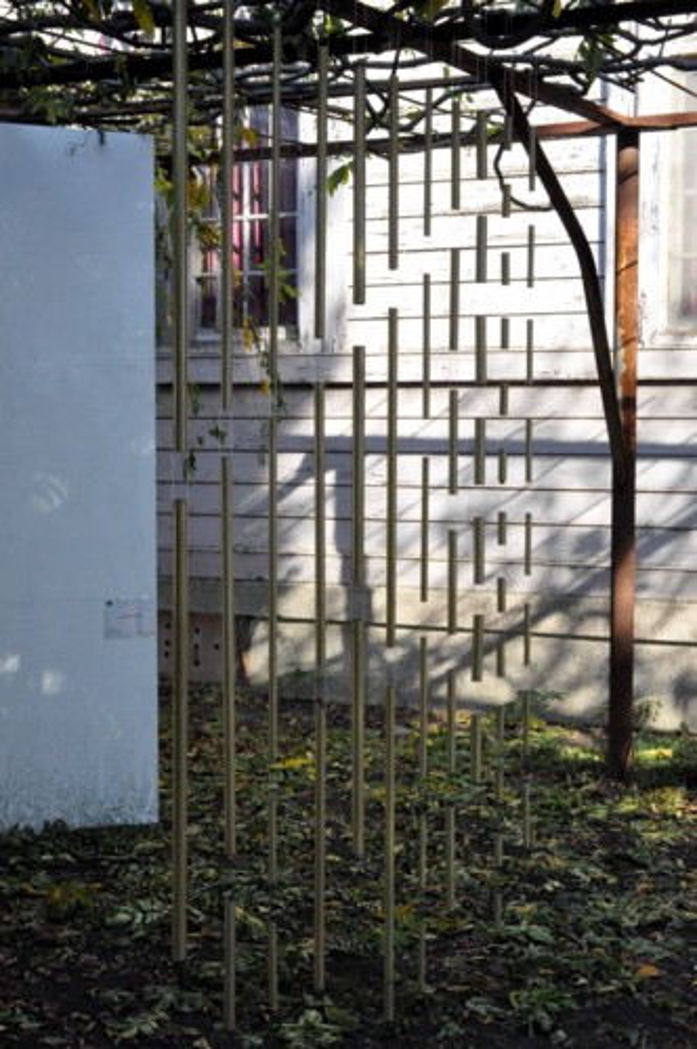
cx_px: 348
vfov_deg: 33.4
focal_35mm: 60
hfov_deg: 22.6
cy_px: 524
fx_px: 1747
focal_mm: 40
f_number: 14
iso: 3200
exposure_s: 1/640
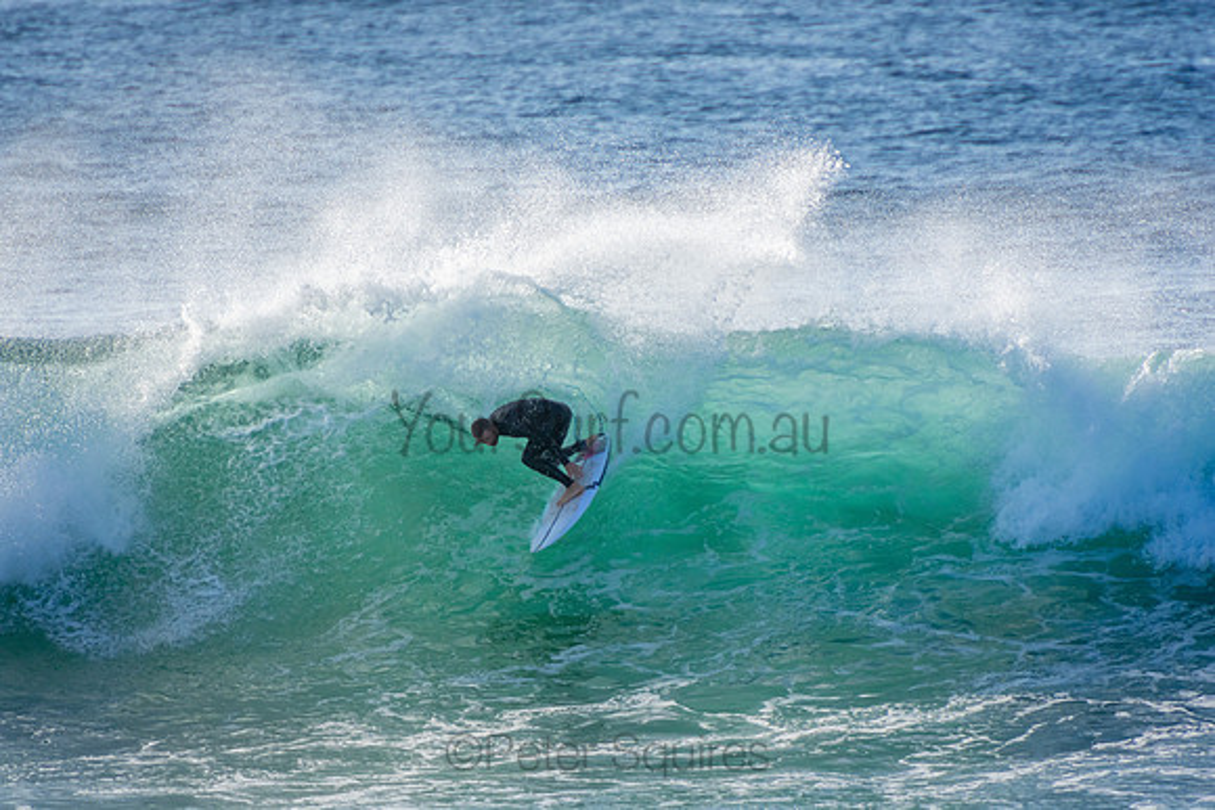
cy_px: 405
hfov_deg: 3.4
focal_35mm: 600
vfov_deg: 2.3
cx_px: 608
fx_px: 20254
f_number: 5.6
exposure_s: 1/2000
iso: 250
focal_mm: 400
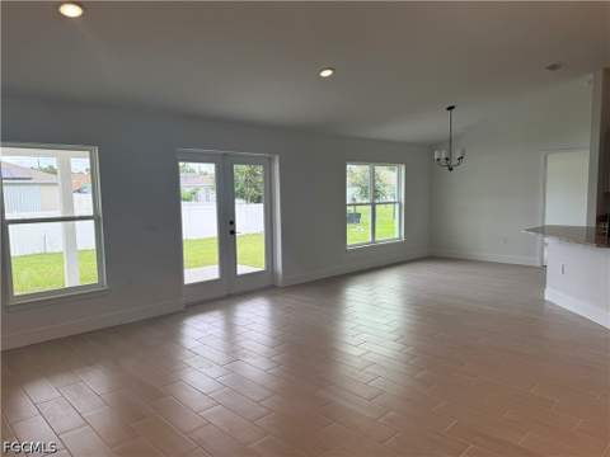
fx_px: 423
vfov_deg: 56.8
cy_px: 228
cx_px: 305
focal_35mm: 24
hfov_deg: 71.6
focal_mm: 6.76
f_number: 1.78
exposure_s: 1/539
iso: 100
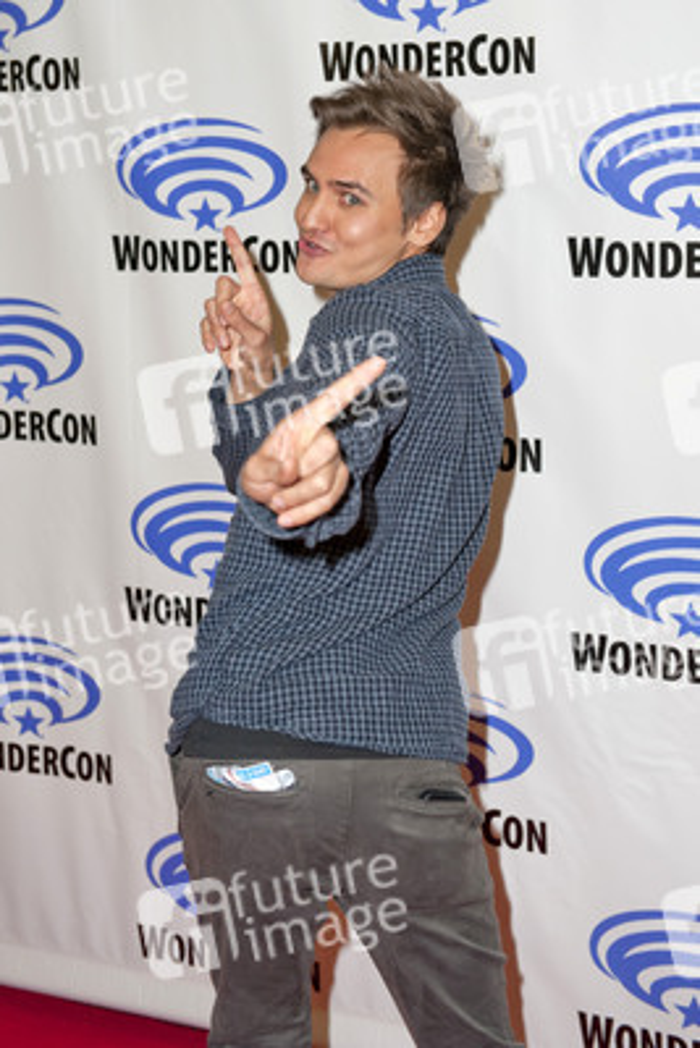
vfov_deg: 36.2
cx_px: 350
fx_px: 1603
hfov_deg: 24.6
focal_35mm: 55
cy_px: 524
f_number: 4
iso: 400
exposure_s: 1/400
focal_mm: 55
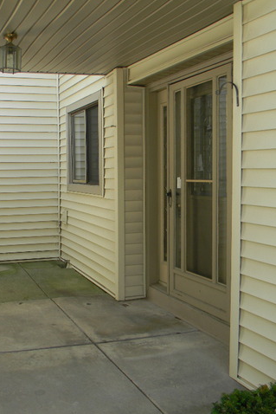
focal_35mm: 39
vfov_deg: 49.5
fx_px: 448
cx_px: 35
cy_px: 207
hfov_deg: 32.7
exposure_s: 1/216
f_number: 3.5
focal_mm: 5
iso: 80
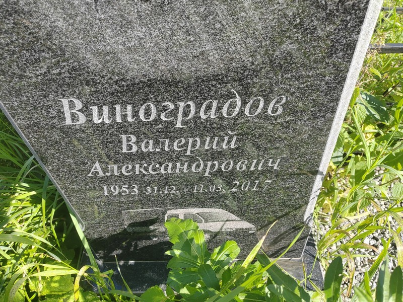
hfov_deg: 65.3
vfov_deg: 51.4
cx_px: 202
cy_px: 151
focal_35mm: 27
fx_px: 314
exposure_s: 1/590
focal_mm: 5.52
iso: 100
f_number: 1.9
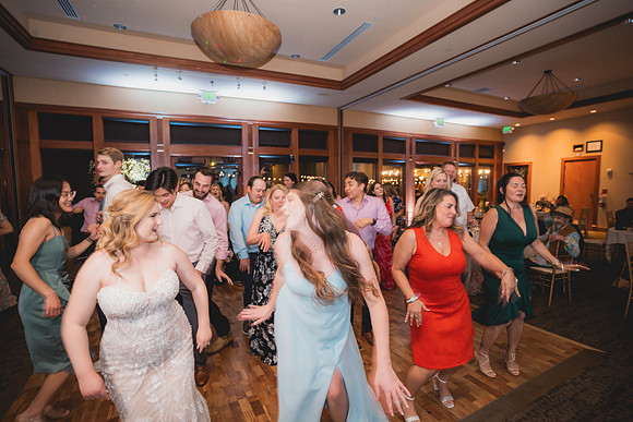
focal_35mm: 17
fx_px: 299
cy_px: 211
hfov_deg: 93.3
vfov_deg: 70.5
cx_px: 316
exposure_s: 1/20
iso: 1000
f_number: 2.8
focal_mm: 17
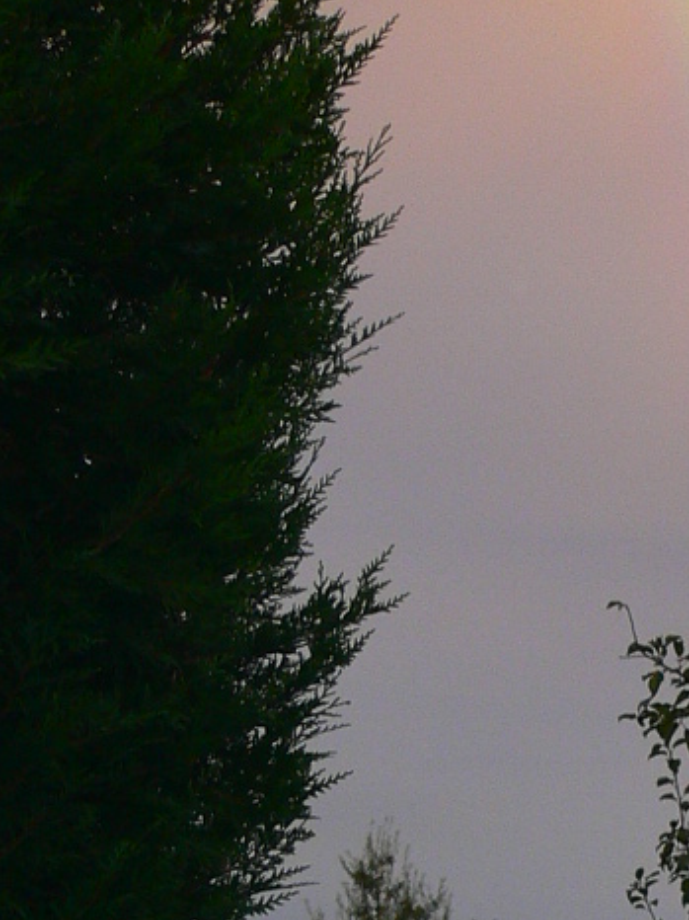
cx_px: 663
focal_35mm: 261
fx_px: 6933
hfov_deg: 5.7
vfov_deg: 7.6
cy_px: 225
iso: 80
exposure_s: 1/30
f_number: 3.2
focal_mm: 13.7
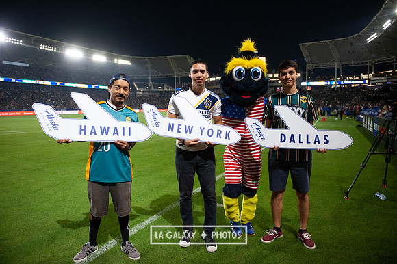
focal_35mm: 24
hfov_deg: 73.8
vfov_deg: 53.1
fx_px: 265
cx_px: 198
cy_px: 132
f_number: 2.8
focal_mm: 24
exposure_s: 1/1600
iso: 2500
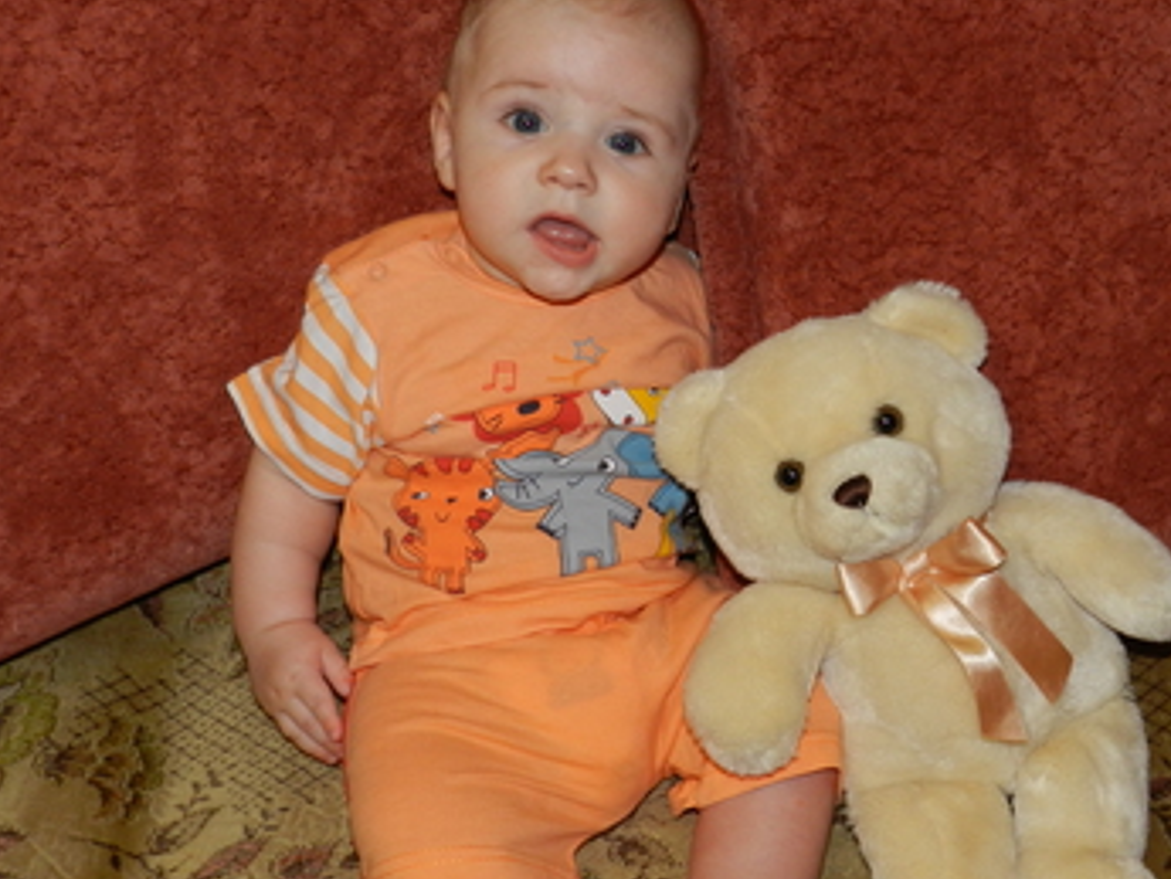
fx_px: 1726
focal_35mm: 51
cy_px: 473
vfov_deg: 28.6
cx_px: 754
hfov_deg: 37.2
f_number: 3.7
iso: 200
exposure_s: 1/30
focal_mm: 5.6
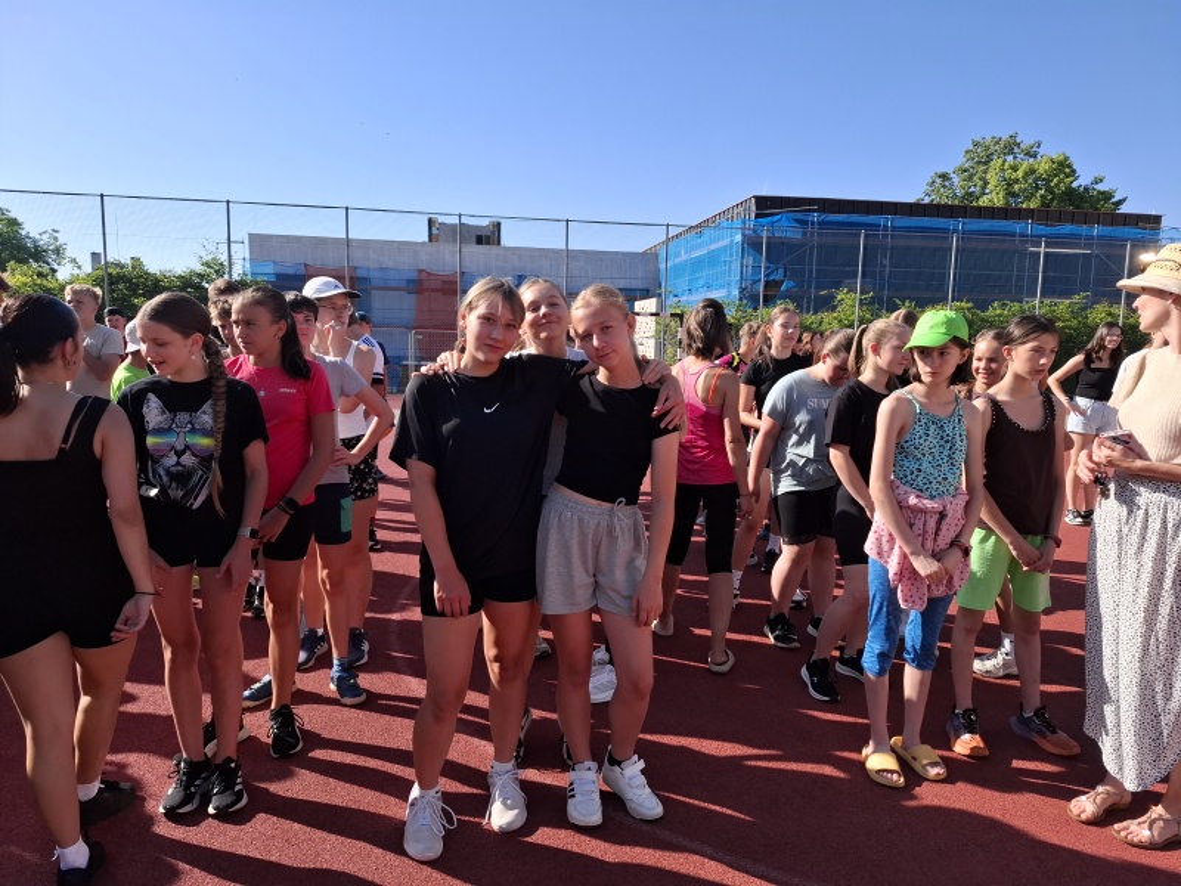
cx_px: 590
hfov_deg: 73.9
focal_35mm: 23
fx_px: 785
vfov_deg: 58.9
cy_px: 443
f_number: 1.8
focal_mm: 5.54
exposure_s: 1/1721
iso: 50
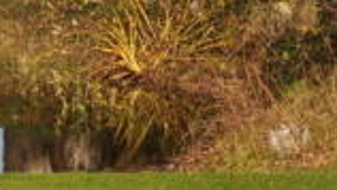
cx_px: -151
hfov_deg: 7.8
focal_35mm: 273
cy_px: -173
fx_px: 2440
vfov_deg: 4.4
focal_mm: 42
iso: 200
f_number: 7.1
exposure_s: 1/200
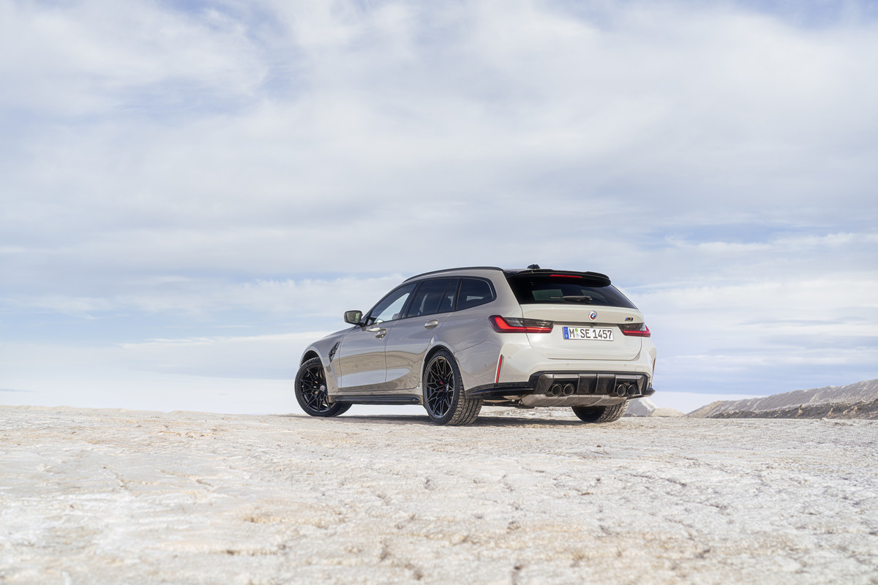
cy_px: 292
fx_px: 1219
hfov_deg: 39.6
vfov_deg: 27.0
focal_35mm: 50
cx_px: 439
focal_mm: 50
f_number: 3.2
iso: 50
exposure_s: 1/250
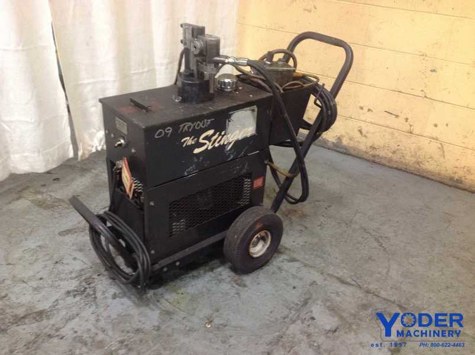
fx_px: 480
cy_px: 178
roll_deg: -3.5
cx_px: 238
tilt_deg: -30.6
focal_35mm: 35
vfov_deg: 40.6
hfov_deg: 52.7
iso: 160
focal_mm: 4.28
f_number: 2.4
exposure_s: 1/15
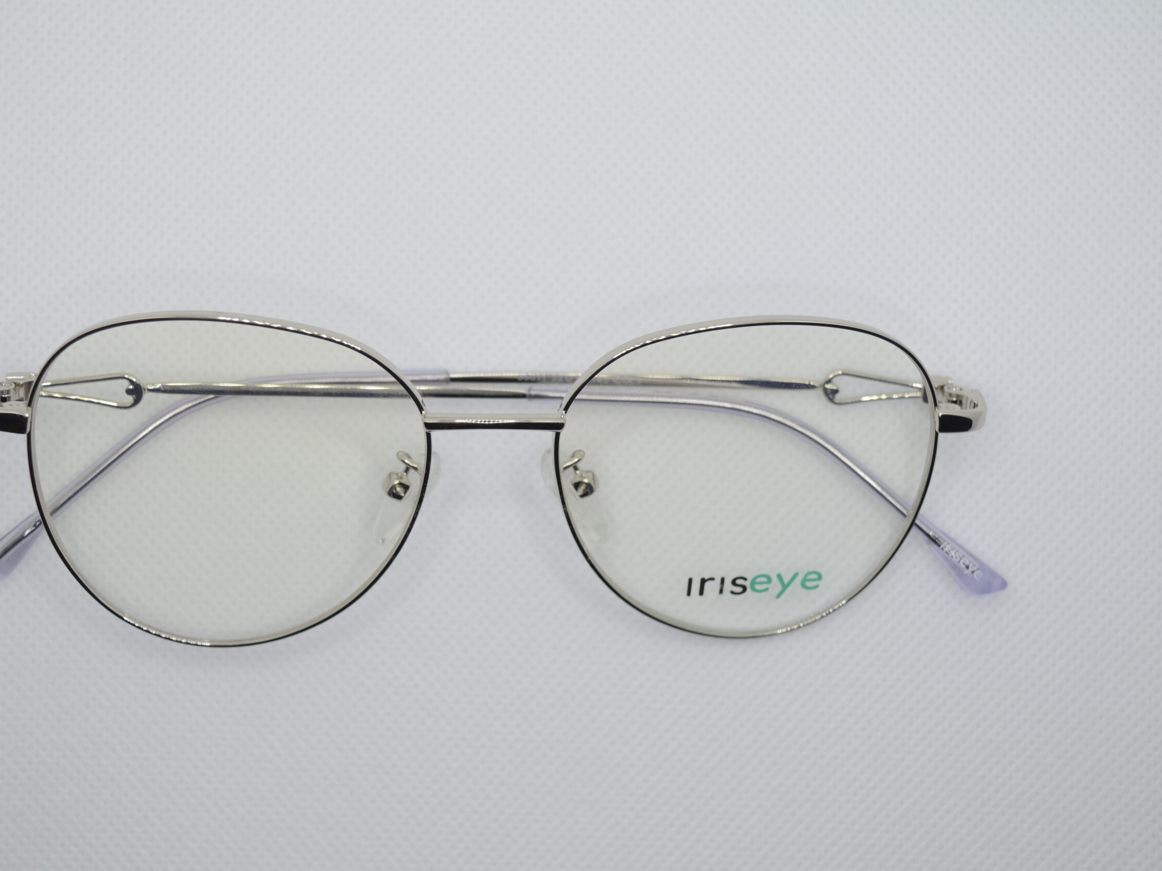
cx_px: 528
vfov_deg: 25.4
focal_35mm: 58
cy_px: 439
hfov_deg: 33.5
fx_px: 1932
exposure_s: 1/125
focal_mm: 35
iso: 200
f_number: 5.6
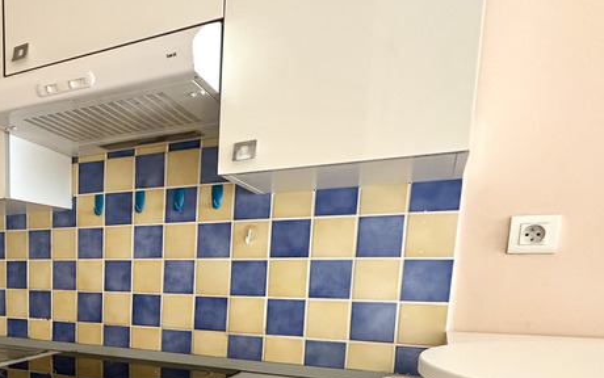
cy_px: 352
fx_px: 543
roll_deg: -0.2
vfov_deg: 35.7
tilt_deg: -8.2
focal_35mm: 33
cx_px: 79
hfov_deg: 52.3
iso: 320
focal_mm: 2.22
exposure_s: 1/70
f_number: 2.2
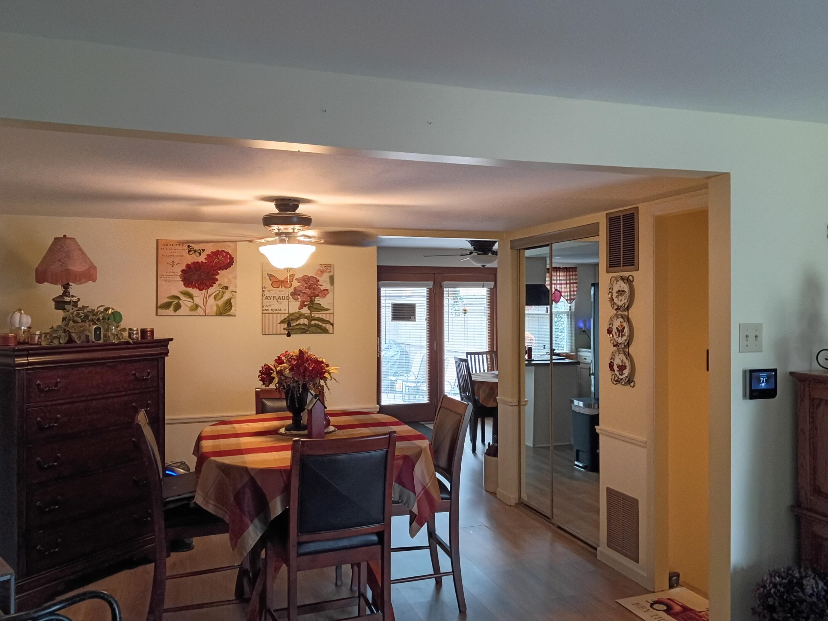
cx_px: 414
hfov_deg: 63.4
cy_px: 310
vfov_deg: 49.7
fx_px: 670
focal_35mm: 28
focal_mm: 3.42
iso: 1944
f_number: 2.2
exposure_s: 1/30
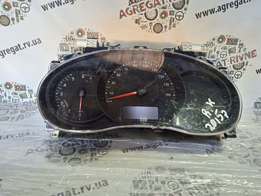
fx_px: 211
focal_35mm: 28
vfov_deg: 49.7
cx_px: 130
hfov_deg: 63.5
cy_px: 98
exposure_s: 1/33.3
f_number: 2.2
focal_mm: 3.43
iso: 203
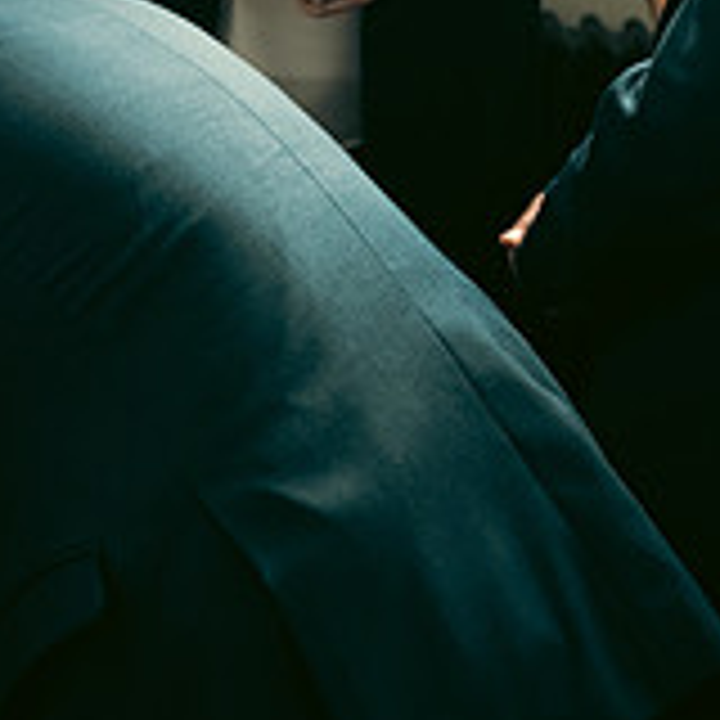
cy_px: 2
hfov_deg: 21.8
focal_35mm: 74
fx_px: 1741
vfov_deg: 22.5
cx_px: -117
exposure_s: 1/160
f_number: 3.5
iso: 800
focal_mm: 24
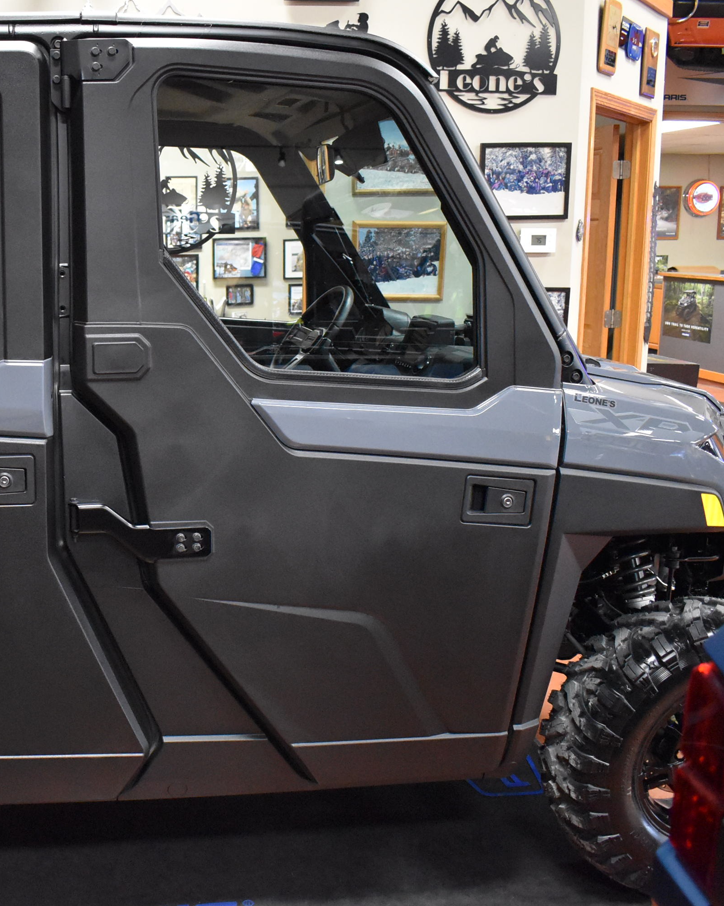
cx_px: 130
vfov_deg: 47.9
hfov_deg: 37.5
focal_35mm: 38
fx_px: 1018
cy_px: 453
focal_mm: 18
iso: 5000
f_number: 3.5
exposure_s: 1/125
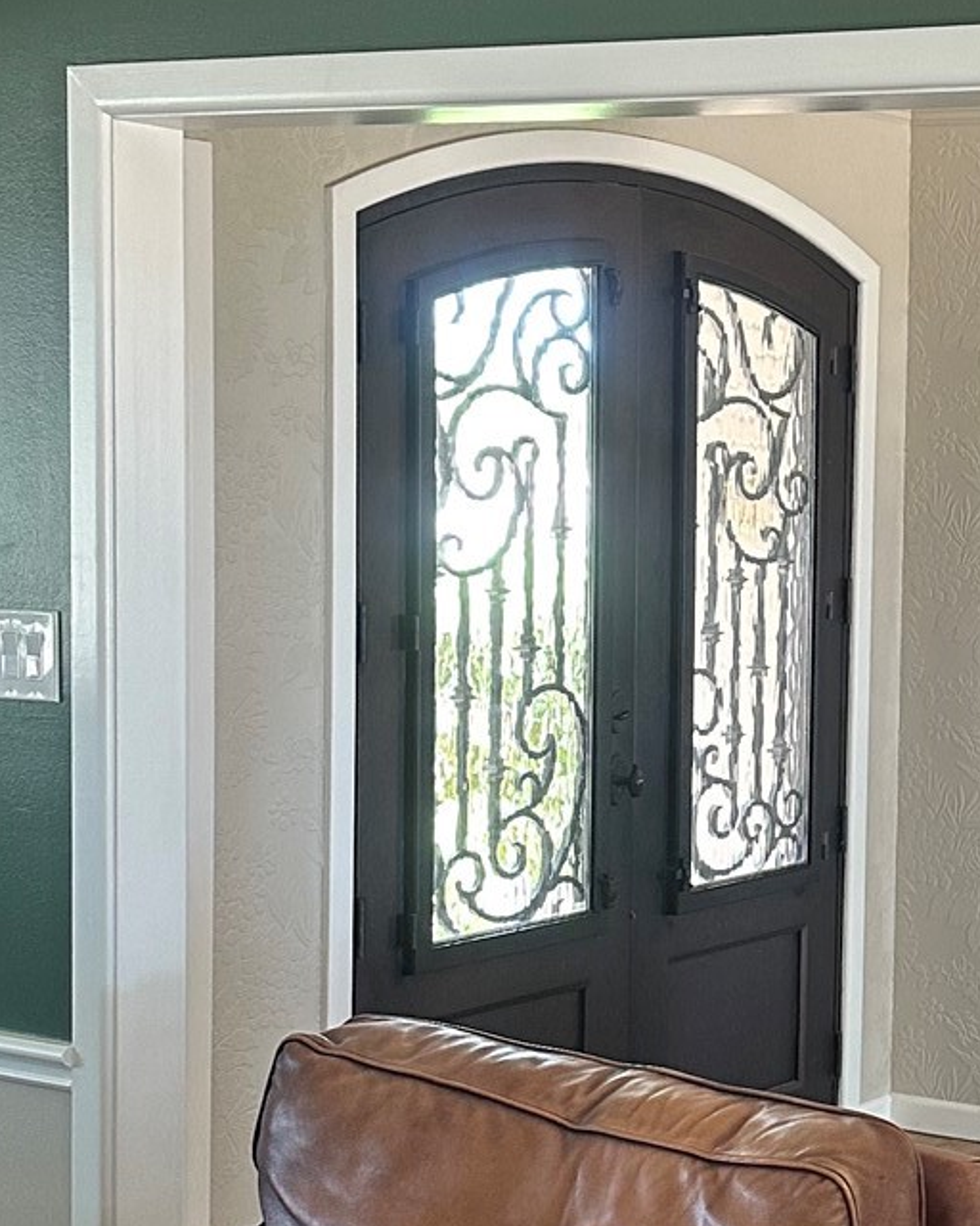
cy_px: 693
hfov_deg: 19.5
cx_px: 1095
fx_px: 2719
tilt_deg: -4.8
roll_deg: -2.4
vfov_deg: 25.4
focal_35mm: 75
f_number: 1.78
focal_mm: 6.86
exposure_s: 1/61
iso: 250
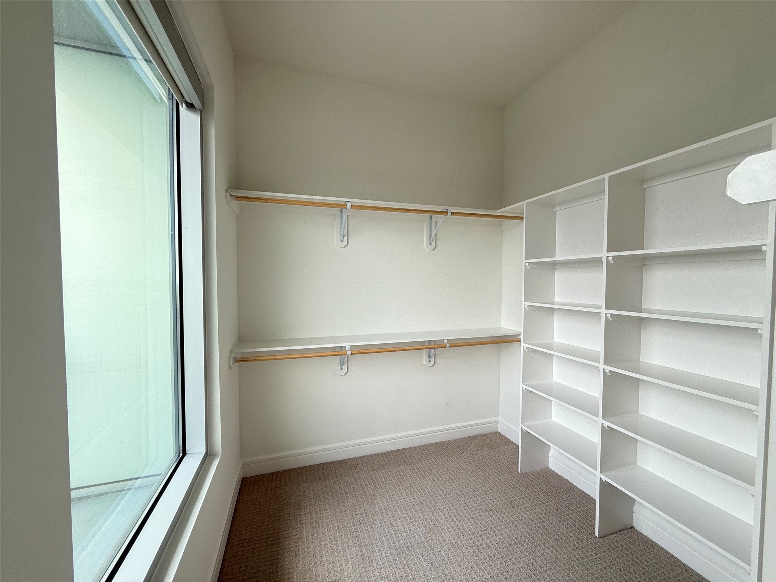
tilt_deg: -1.9
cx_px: 388
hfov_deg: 102.1
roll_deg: -0.3
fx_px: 314
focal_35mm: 14
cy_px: 291
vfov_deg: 85.7
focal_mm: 2.22
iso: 64
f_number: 2.2
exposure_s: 1/177
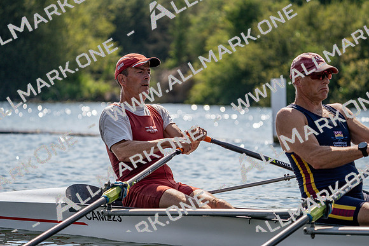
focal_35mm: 200
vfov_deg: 6.9
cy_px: 123
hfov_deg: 10.3
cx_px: 184
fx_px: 2050
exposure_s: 1/1600
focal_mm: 200
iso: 160
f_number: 5.6
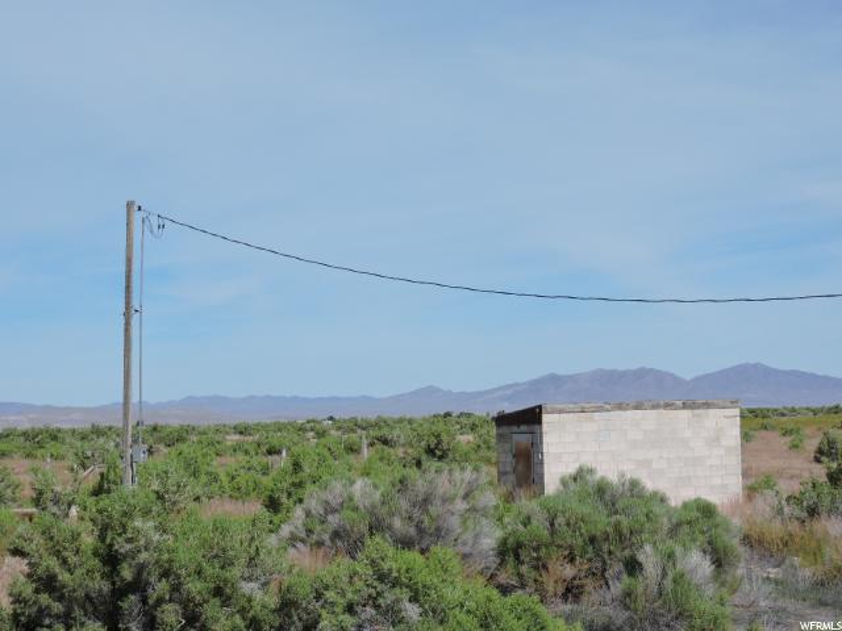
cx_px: 421
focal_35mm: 70
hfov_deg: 27.8
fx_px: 1703
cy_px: 316
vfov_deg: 21.0
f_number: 3.9
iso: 100
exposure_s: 1/1600
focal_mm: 12.5
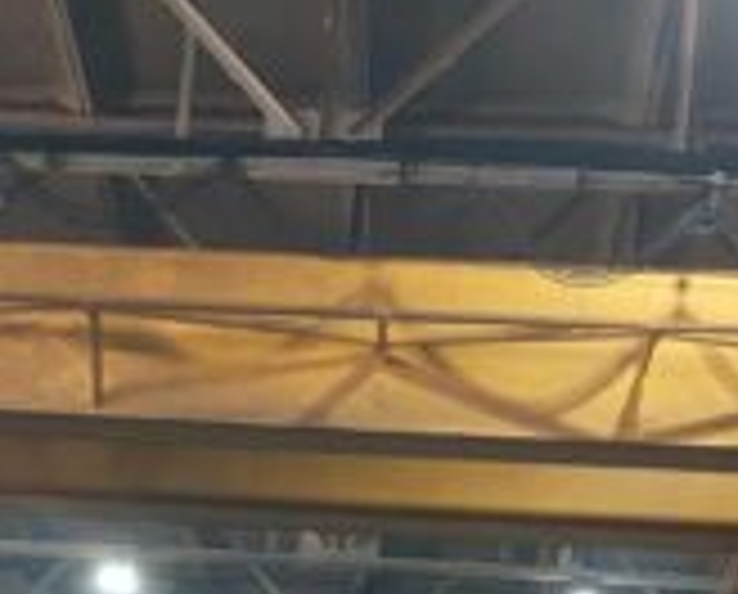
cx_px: 32
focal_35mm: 114
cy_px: 1116
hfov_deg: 16.5
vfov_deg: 12.3
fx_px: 2496
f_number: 1.8
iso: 500
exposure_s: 1/60.2
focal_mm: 5.23
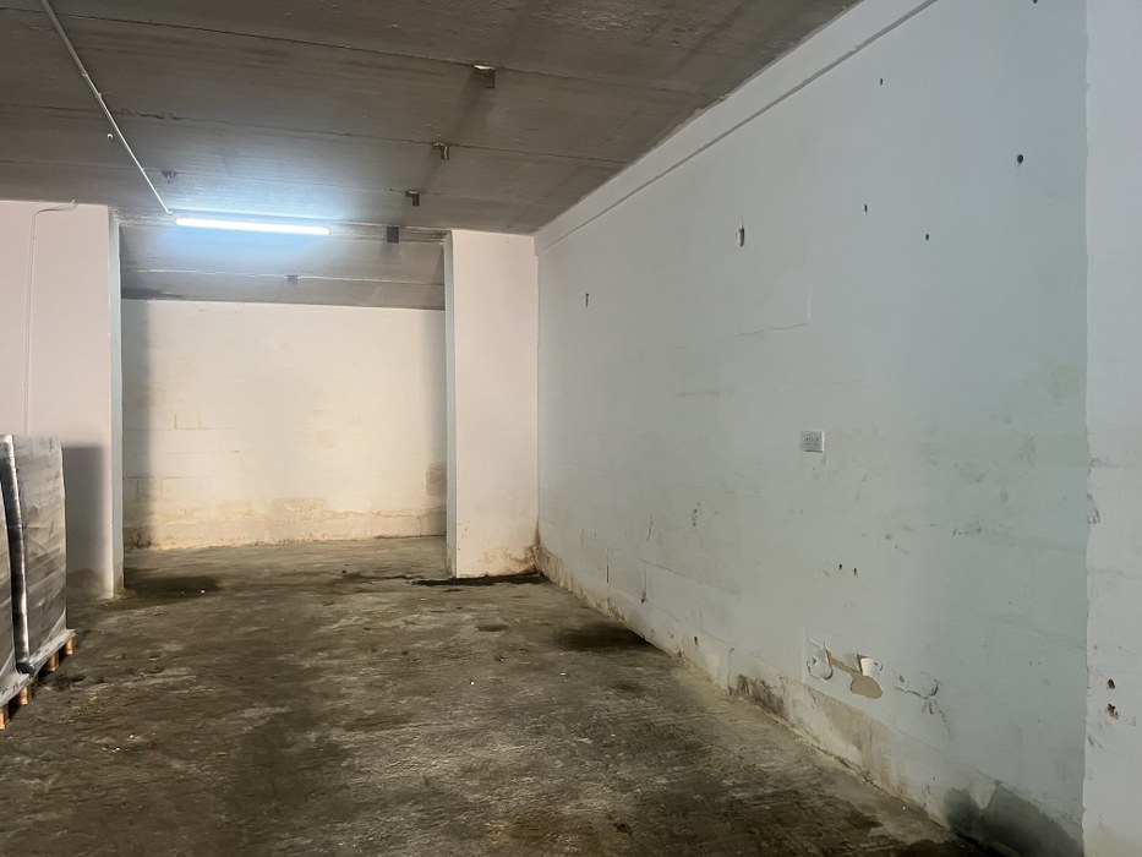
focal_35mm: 26
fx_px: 858
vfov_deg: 53.1
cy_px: 428
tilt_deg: -1.4
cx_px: 571
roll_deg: -0.1
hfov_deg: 67.3
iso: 160
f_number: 1.6
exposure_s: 1/50
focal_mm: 5.1
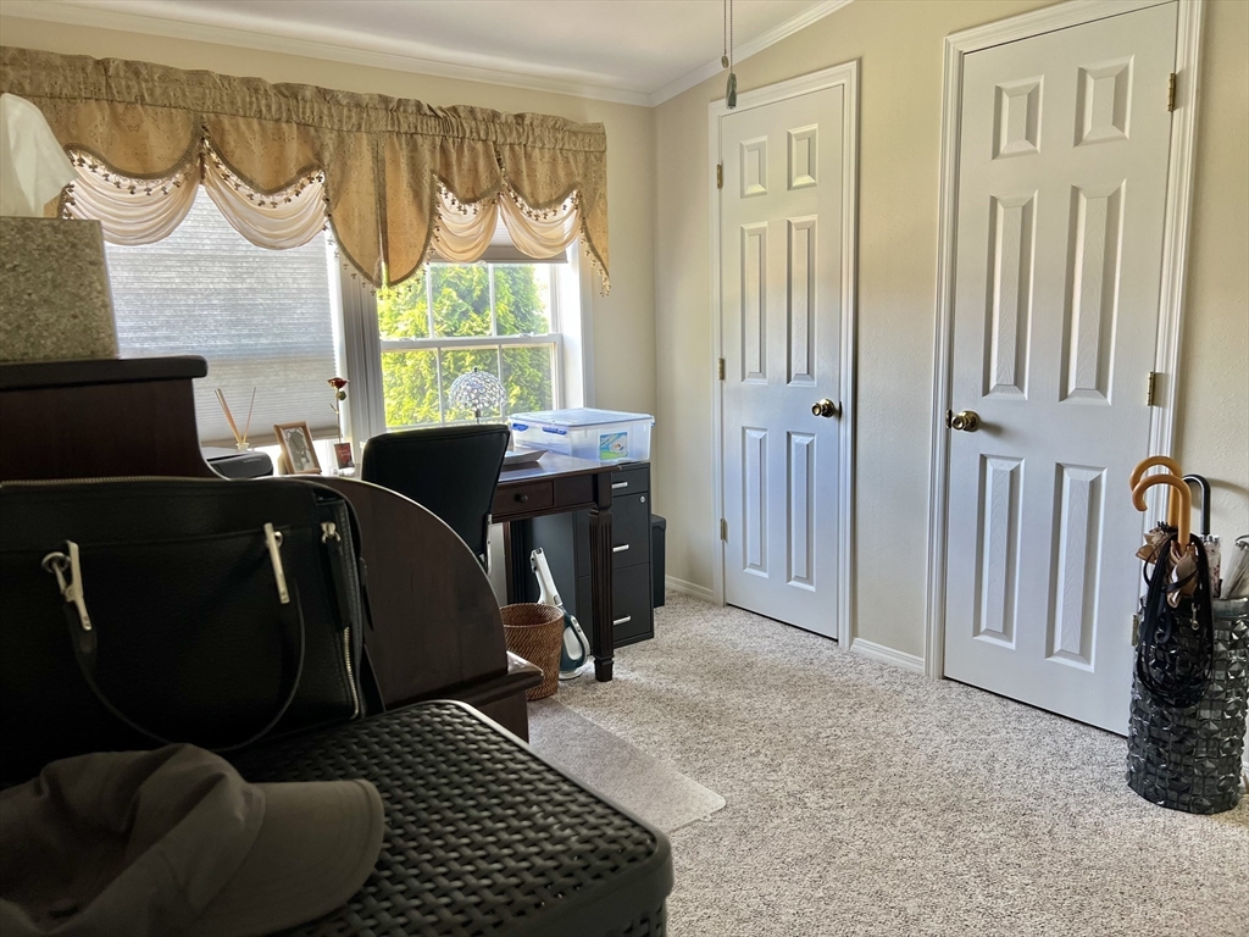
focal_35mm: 26
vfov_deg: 53.1
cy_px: 468
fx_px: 938
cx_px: 624
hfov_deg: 67.3
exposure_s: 1/112
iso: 125
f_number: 1.5
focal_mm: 5.7
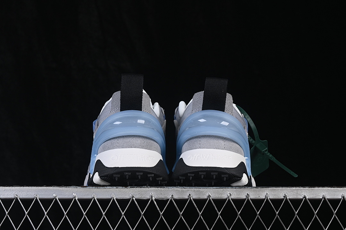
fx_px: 721
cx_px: 173
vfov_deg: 18.2
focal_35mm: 75
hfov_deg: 27.0
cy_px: 115
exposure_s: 1/80
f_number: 8
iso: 160
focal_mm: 50
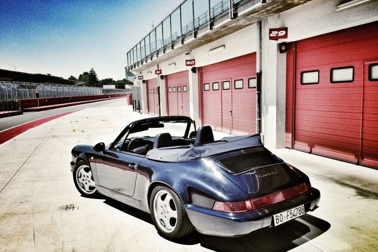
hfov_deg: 51.9
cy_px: 142
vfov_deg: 35.9
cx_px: 190
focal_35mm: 37
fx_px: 388
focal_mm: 4.28
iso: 64
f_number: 2.4
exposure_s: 1/1783
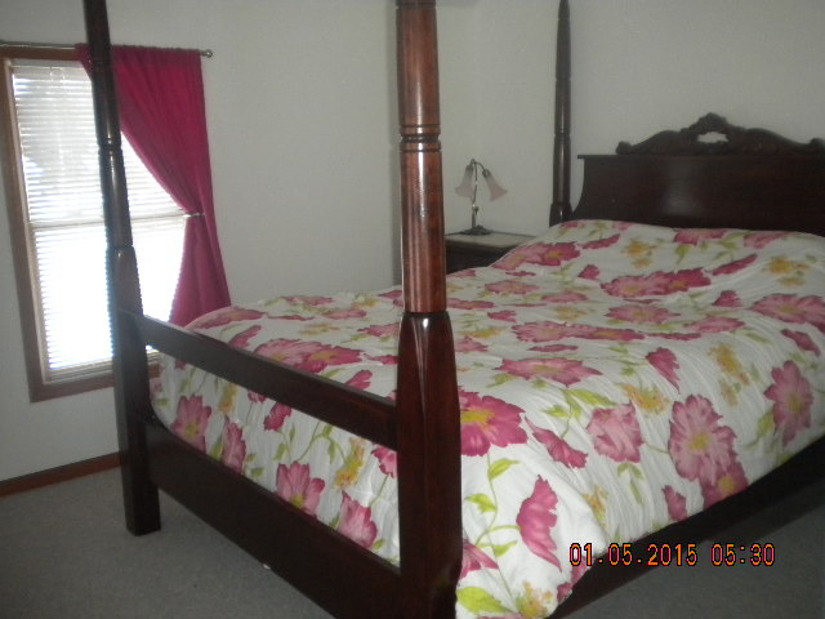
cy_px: 310
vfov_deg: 40.7
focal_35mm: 35
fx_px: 834
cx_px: 412
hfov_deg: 52.6
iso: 400
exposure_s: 1/30
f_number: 3.1
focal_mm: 6.3
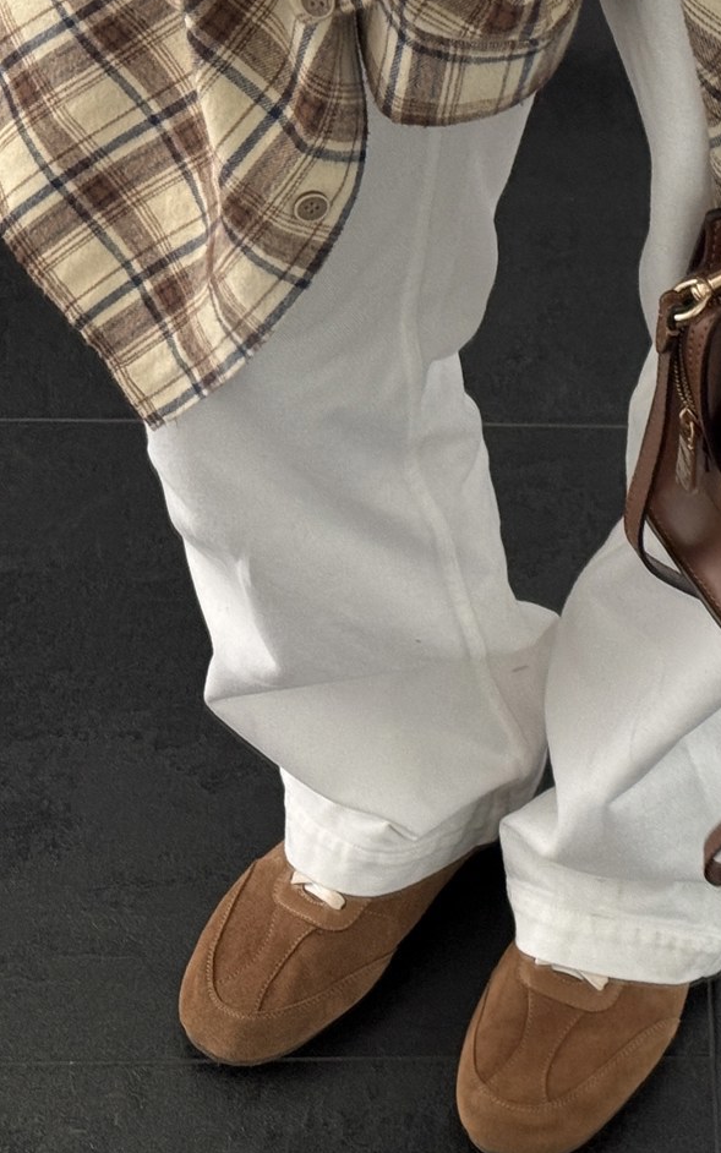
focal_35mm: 108
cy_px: 245
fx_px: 3394
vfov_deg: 19.1
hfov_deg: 12.0
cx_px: 732
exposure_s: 1/53
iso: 250
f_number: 1.78
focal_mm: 6.76
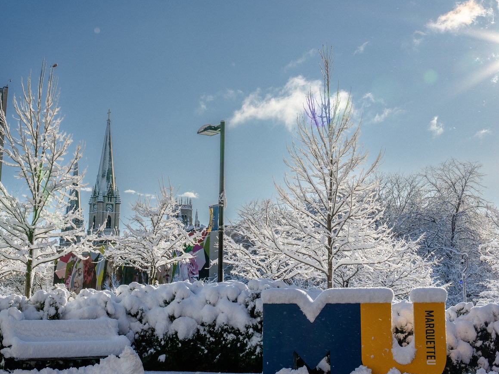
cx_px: 282
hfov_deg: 33.2
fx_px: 836
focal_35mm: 58
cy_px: 114
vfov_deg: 25.1
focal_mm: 45
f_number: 16
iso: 50
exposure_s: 1/200
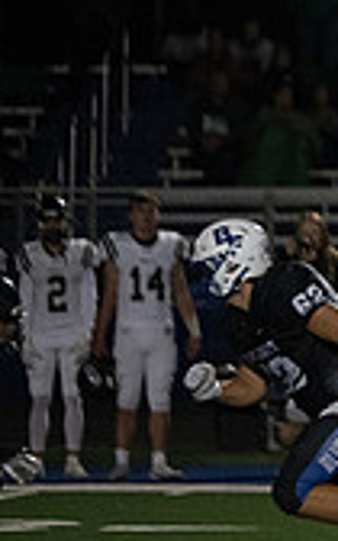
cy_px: 301
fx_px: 8283
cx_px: 930
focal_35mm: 562
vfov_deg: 3.7
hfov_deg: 2.3
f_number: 2.8
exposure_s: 1/1600
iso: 5000
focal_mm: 160
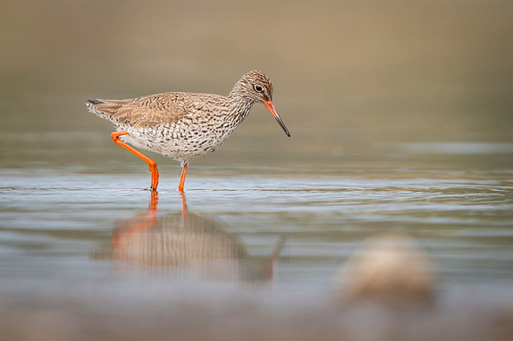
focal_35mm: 1195
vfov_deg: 1.1
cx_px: 225
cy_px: 95
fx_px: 17024
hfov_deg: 1.7
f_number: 5.6
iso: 640
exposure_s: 1/800
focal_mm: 700
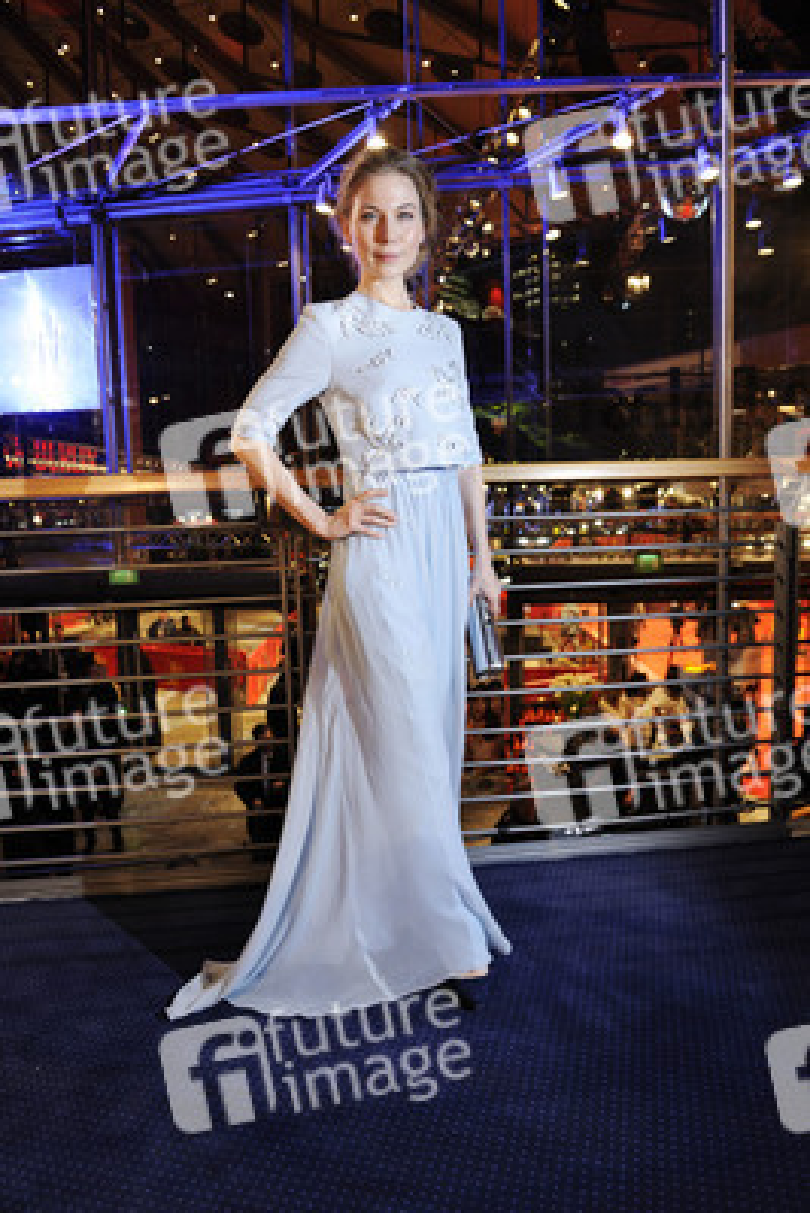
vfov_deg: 73.7
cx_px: 405
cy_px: 606
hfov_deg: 53.2
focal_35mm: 24
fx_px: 809
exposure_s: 1/40
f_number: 4.5
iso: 1000
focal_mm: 24
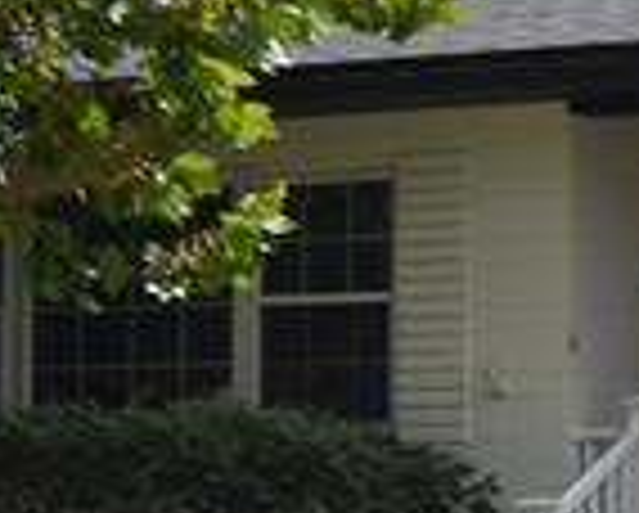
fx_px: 3844
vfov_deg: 7.6
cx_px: 1066
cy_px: 392
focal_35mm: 203
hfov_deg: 9.2
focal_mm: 20
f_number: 9
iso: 100
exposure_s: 1/200
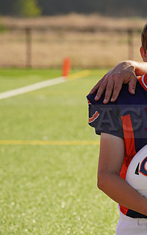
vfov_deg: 5.3
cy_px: 115
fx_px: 2559
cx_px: 222
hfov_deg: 3.3
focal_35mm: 399
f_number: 8
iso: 100
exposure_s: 1/250
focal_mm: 203
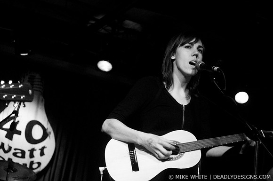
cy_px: 90
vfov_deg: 17.4
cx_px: 136
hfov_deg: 26.0
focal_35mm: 78
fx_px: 591
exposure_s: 1/50
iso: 1600
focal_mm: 52
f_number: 2.8
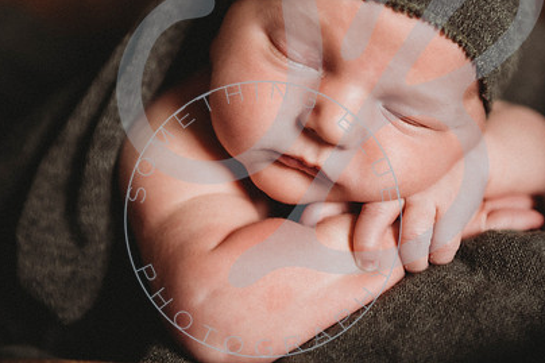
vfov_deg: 17.2
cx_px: 331
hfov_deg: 25.6
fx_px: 1195
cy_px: 106
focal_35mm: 79
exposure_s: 1/125
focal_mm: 55
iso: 400
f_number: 2.8
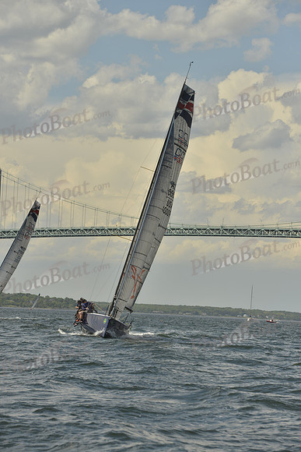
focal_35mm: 125
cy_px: 226
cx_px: 150
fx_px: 1567
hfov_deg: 11.0
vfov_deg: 16.4
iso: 280
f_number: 9
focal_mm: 125
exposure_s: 1/1600
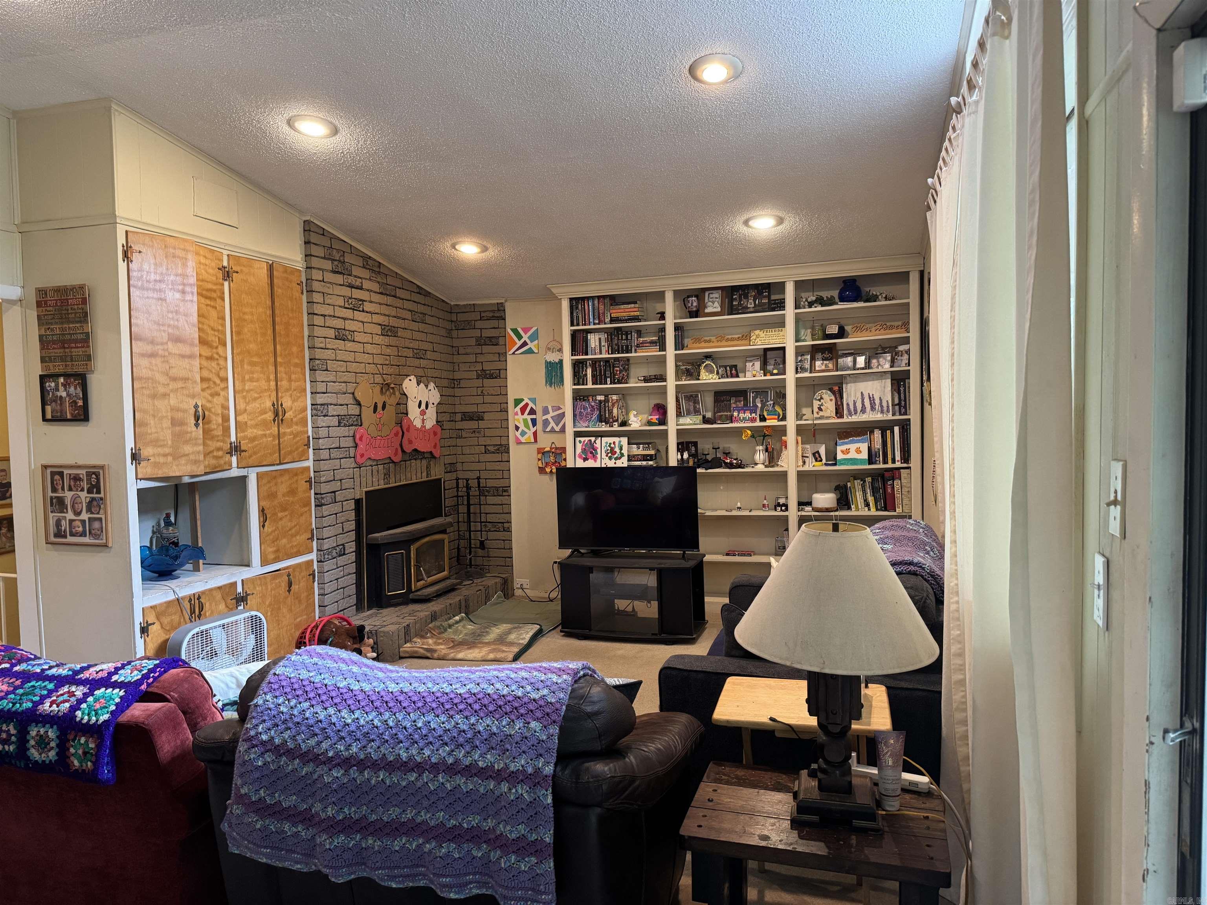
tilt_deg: -3.3
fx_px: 837
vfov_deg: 56.8
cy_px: 452
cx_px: 604
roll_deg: +0.5
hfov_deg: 71.6
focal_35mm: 24
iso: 320
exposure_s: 1/60
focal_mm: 6.76
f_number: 1.78
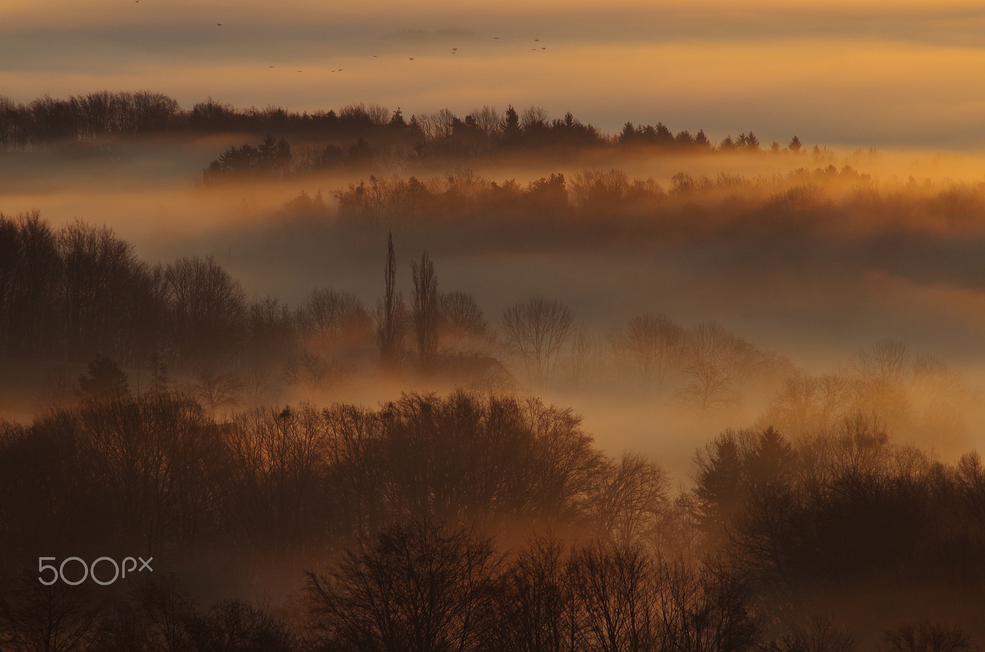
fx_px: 9009
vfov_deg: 4.1
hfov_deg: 6.3
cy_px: 326
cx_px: 492
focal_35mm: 330
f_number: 11
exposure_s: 1/60
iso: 160
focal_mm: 220
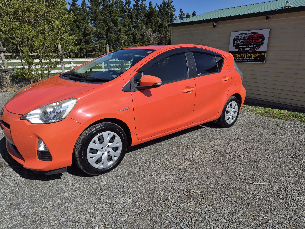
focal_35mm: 23
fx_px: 203
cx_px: 152
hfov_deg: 73.9
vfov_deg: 58.9
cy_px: 114
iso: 64
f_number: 1.8
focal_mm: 5.4
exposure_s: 1/7696
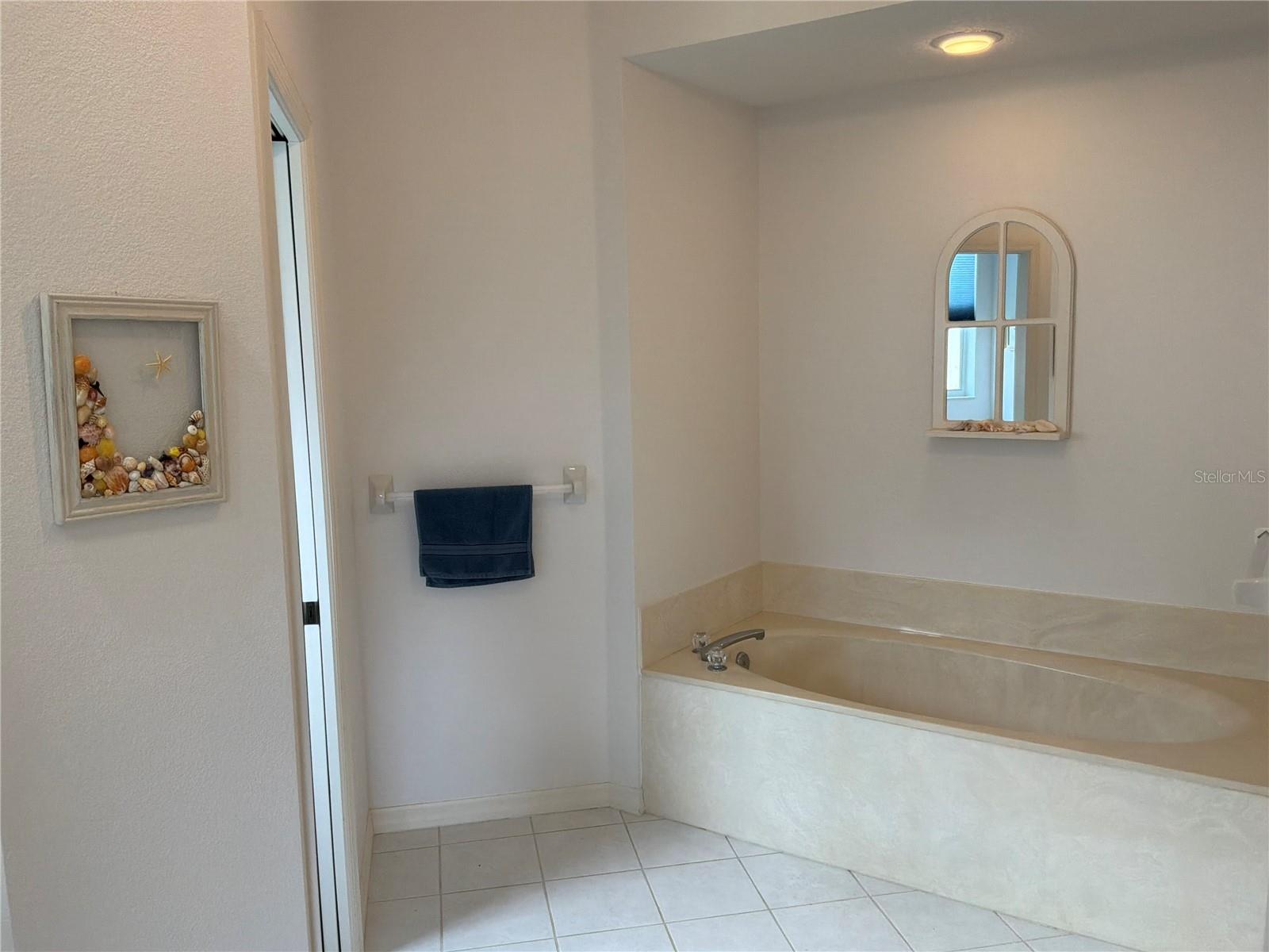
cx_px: 634
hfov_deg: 63.4
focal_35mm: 28
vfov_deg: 49.7
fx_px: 1026
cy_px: 476
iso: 50
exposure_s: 1/60
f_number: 1.8
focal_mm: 3
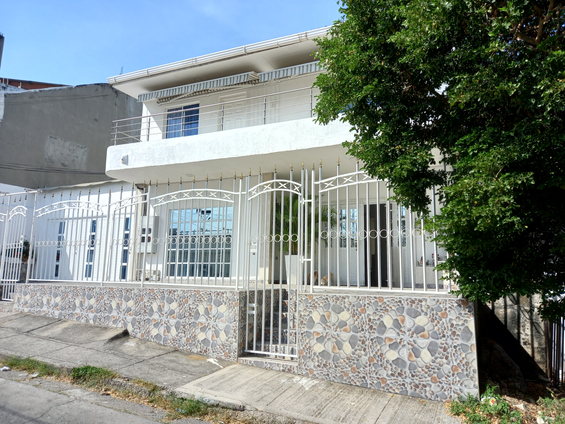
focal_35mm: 25
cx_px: 282
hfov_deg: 69.4
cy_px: 212
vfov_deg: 54.9
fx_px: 408
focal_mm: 4.6
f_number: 2
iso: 25
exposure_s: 1/860
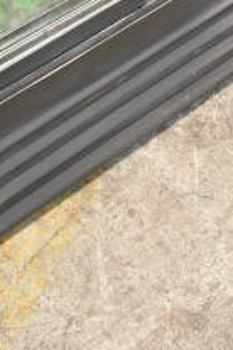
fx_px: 1155
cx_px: 108
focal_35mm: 119
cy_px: -286
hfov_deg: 11.5
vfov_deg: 14.9
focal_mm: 18
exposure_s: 1/30
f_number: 3.5
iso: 1800
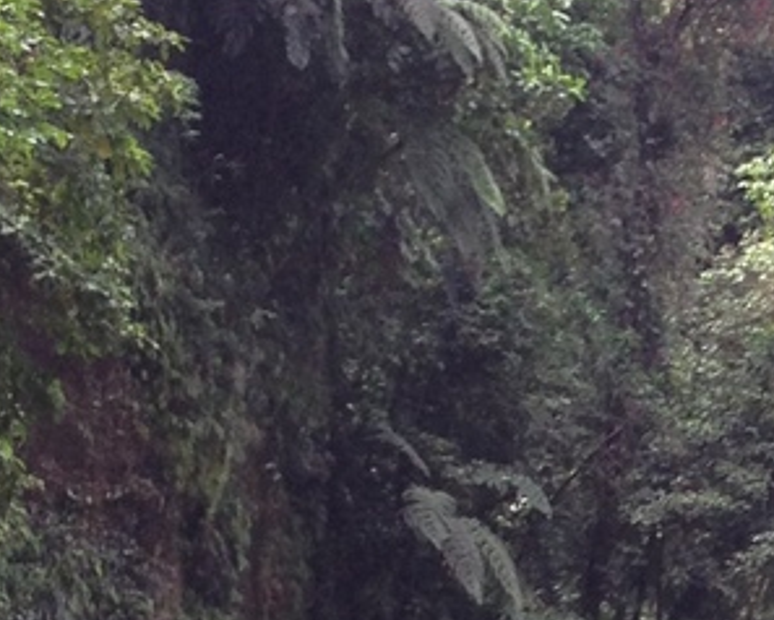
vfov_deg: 8.3
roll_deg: +0.2
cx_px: 943
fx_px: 4218
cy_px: 758
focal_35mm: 184
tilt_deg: +9.0
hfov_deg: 10.3
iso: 50
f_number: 2.4
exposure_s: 1/189
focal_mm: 4.28
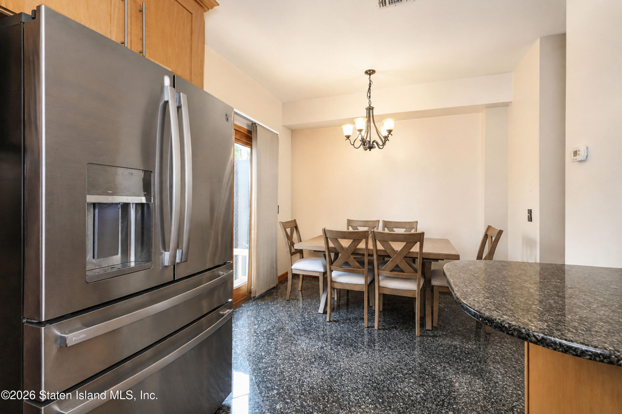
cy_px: 207
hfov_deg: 100.4
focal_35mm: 15
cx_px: 311
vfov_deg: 77.3
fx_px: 259
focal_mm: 10
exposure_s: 1/60
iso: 2000
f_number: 9
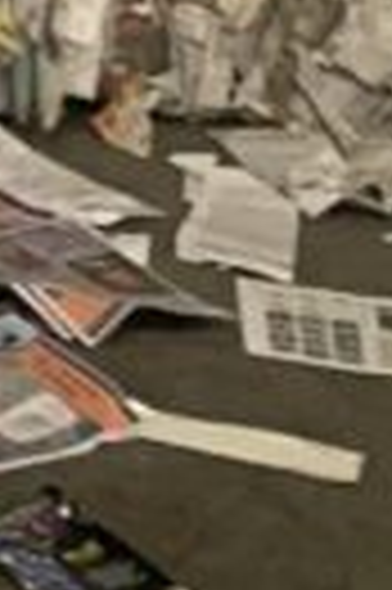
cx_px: -1302
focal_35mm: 211
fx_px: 3455
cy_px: -1121
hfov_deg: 5.5
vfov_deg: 8.4
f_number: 1.8
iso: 400
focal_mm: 4.25
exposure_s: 1/41
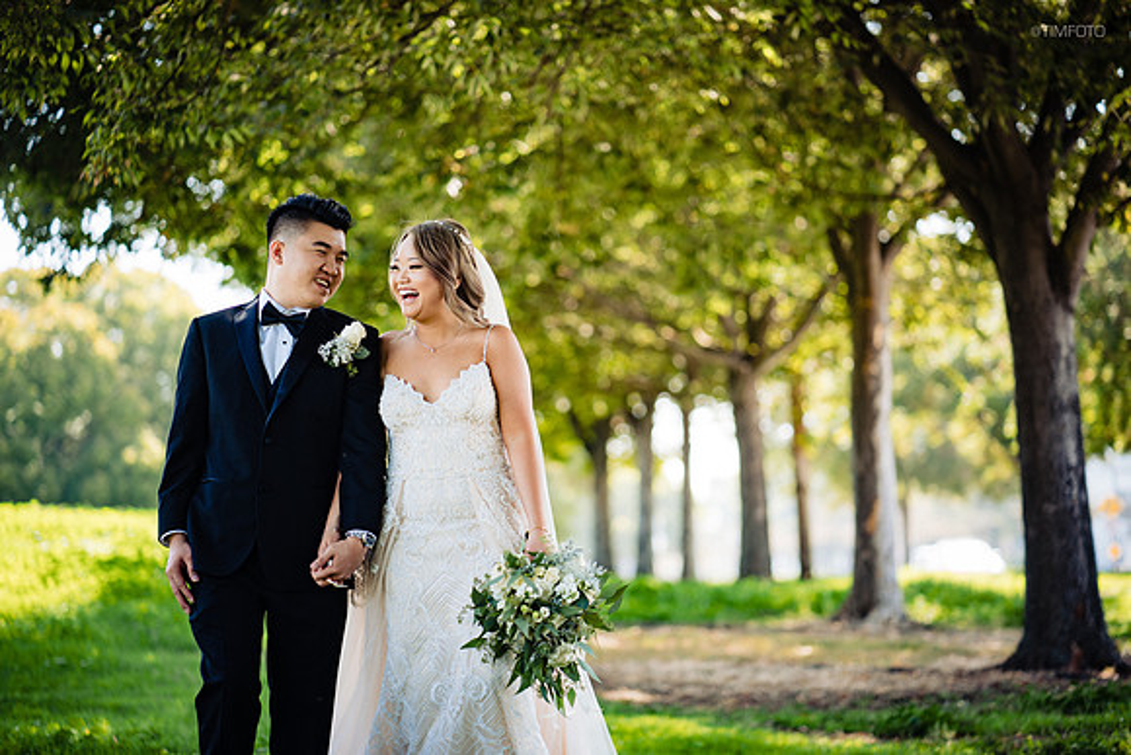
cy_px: 378
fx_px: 2671
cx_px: 566
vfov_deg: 16.1
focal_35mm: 85
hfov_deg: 23.9
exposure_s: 1/400
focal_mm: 85
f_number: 1.8
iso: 160
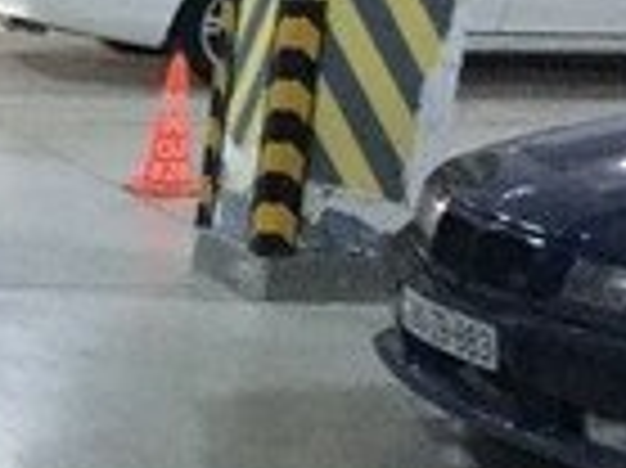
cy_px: 425
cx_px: -653
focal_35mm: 138
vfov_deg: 10.7
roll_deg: -0.5
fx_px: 2493
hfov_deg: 12.5
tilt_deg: -15.4
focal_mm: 4.15
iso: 320
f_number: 2.2
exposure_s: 1/17
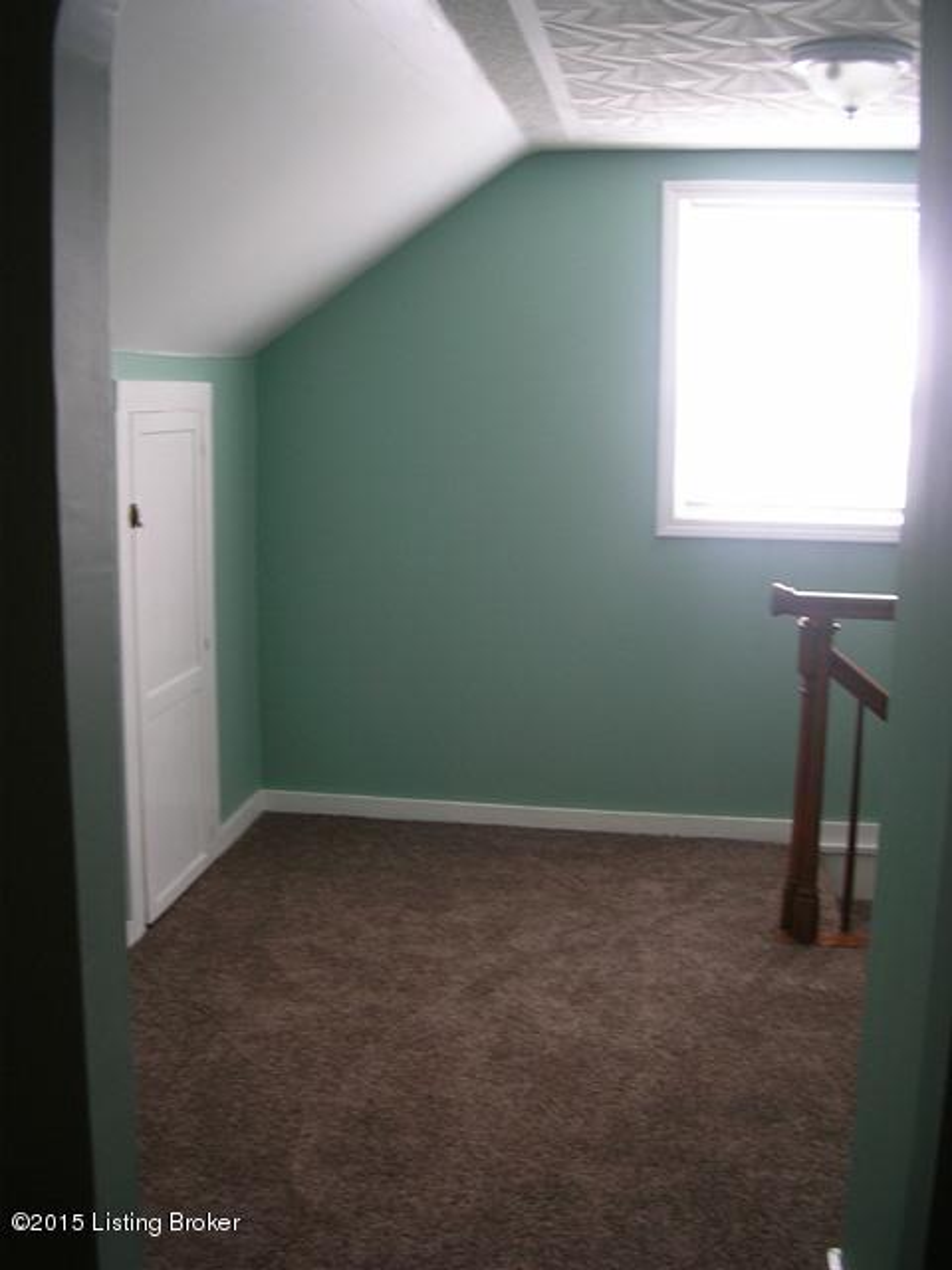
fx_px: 1393
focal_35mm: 38
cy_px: 635
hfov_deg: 37.7
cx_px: 476
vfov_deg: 49.0
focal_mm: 5.8
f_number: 2.8
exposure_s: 1/18.6
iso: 50
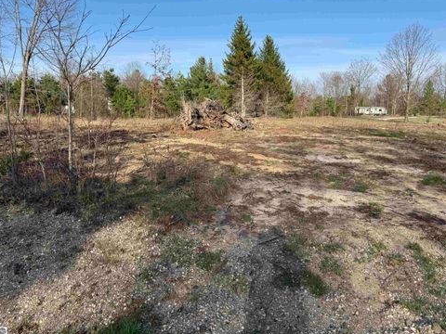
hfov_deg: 69.4
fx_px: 322
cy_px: 162
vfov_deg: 54.9
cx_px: 230
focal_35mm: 25
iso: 80
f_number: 1.78
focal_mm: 6.76
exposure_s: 1/2801
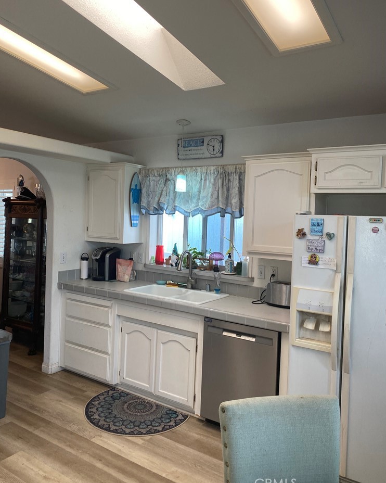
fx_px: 400
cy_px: 224
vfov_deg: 62.2
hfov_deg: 51.5
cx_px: 187
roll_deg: -1.2
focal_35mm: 28
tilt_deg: -1.6
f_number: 1.8
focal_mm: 4.25
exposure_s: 1/120
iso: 80
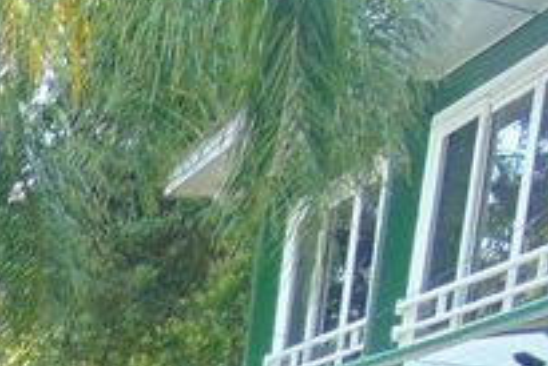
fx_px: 1980
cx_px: -561
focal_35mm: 130
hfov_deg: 13.4
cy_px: 986
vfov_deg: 9.1
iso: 80
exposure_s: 1/80
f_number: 3
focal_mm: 4.5
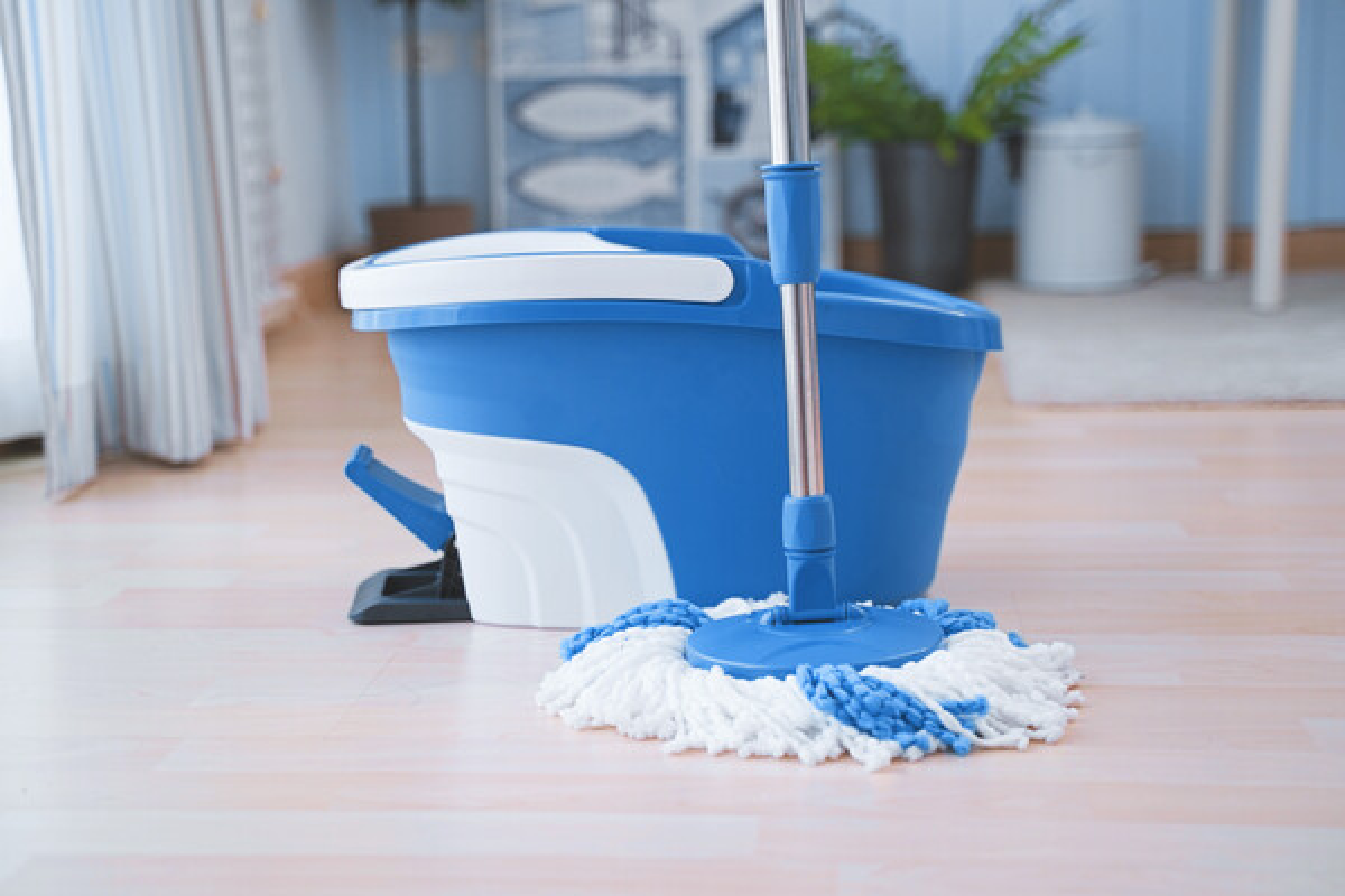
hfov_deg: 35.6
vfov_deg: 24.2
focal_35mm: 56
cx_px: 672
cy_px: 448
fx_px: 2092
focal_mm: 56
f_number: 3.2
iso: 400
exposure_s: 1/100
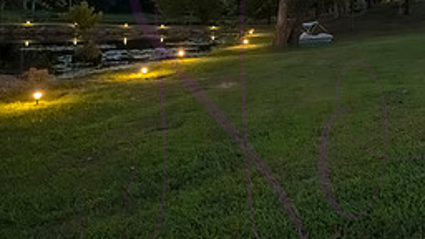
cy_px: -1
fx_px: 383
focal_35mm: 34
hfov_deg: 48.8
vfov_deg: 31.9
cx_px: 414
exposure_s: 1/8
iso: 5000
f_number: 2.8
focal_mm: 14
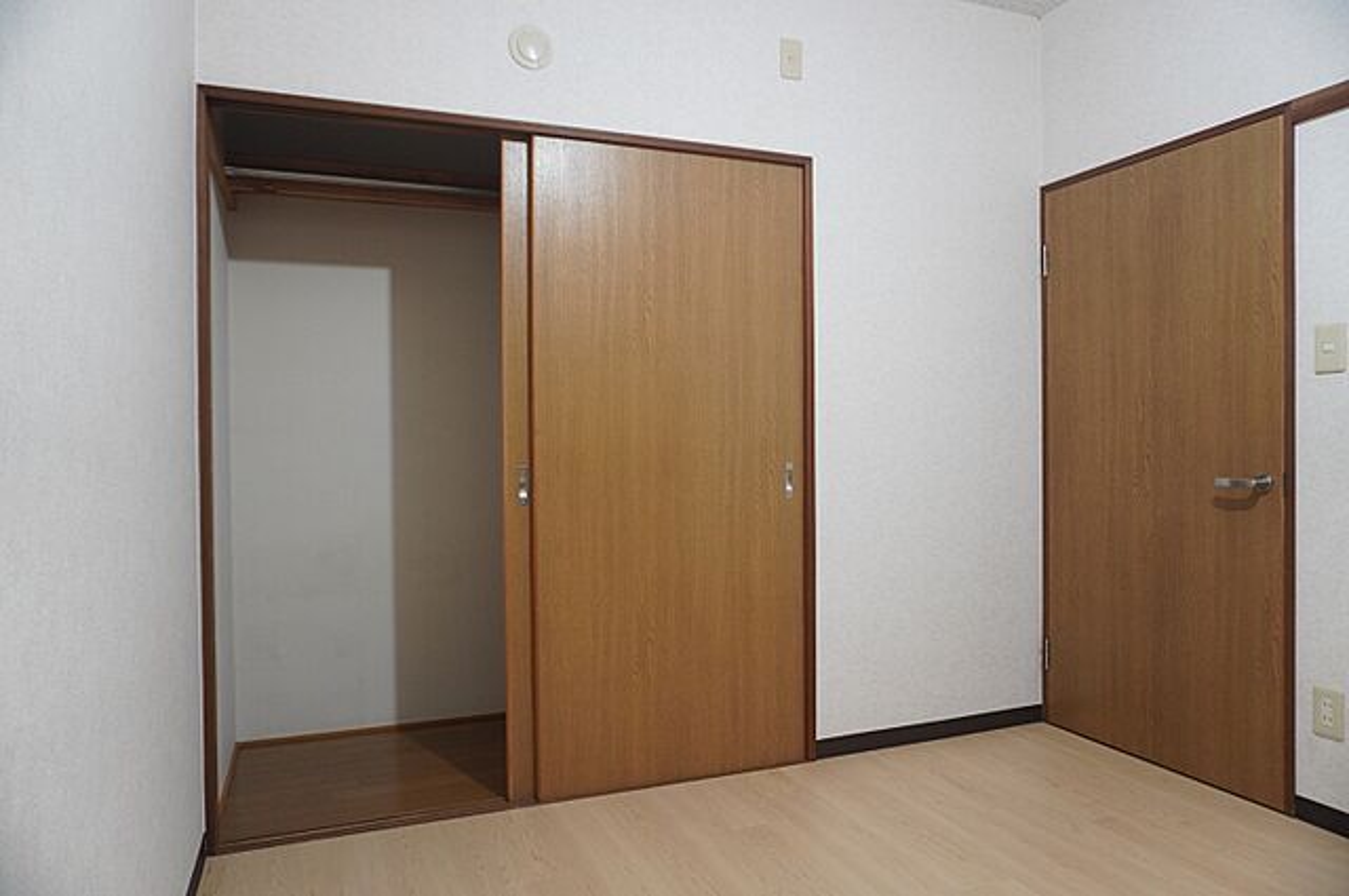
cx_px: 674
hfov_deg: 73.8
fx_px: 898
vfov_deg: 53.0
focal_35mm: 24
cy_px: 448
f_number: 3.5
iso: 800
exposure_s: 1/30
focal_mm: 16
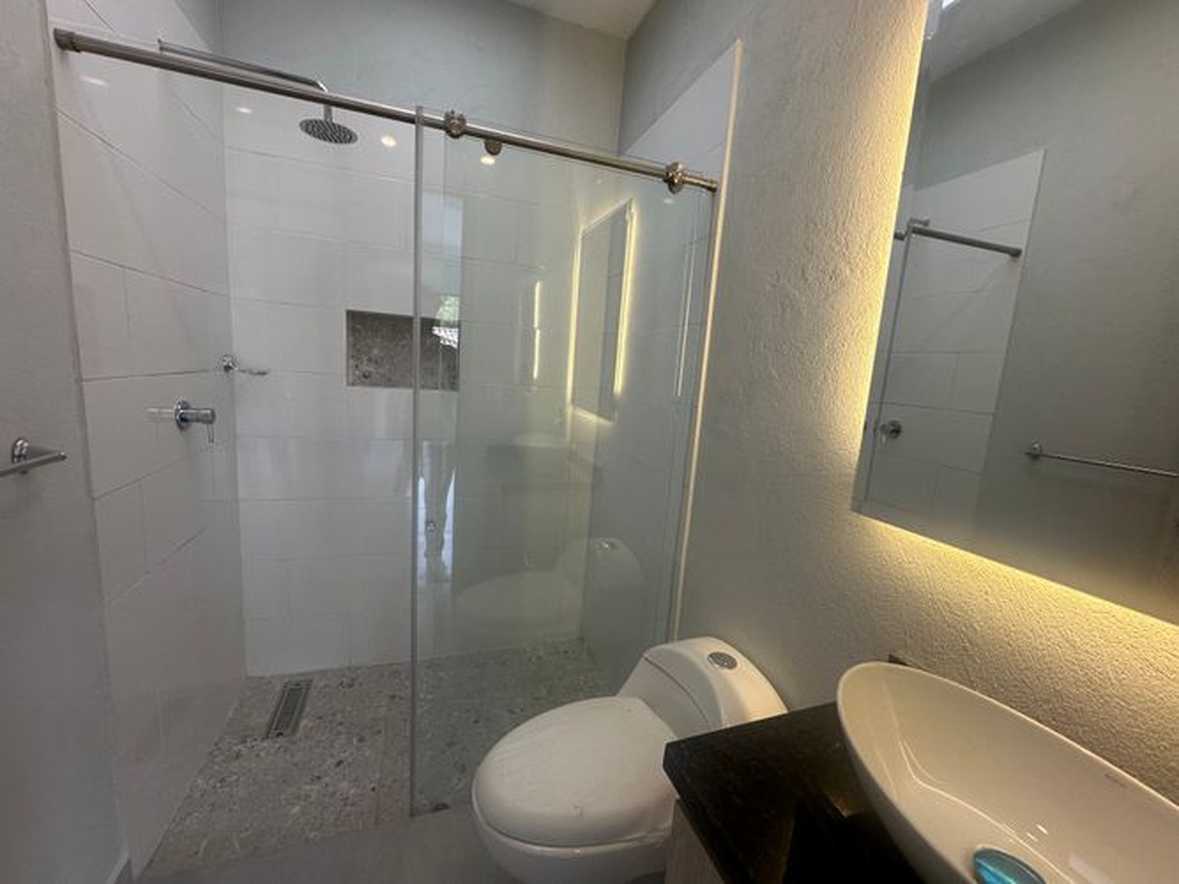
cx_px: 590
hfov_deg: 102.1
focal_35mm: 14
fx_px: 477
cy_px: 442
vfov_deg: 85.7
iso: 100
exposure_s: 1/120
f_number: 2.2
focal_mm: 2.22
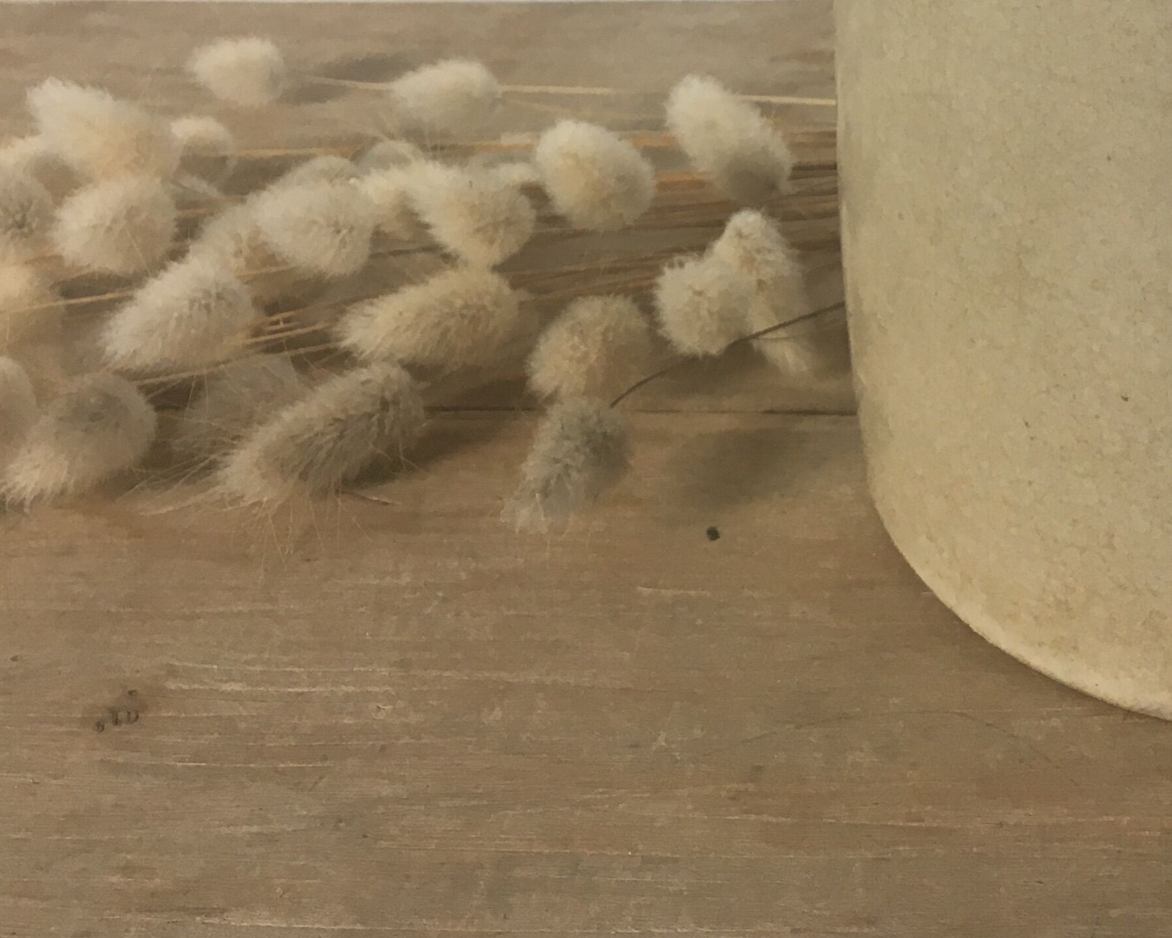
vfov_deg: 22.9
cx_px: 876
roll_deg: +0.7
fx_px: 2220
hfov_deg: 29.1
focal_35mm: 64
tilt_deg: -20.9
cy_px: 9
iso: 32
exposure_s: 1/33
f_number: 2.2
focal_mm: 4.15
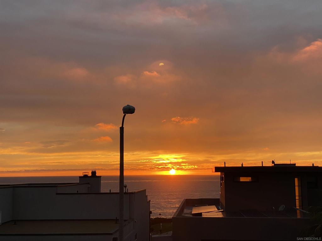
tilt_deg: +6.8
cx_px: 161
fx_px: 484
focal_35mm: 52
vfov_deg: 28.0
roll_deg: +0.1
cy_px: 120
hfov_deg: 36.8
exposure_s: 1/256
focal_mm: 6
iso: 20
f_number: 2
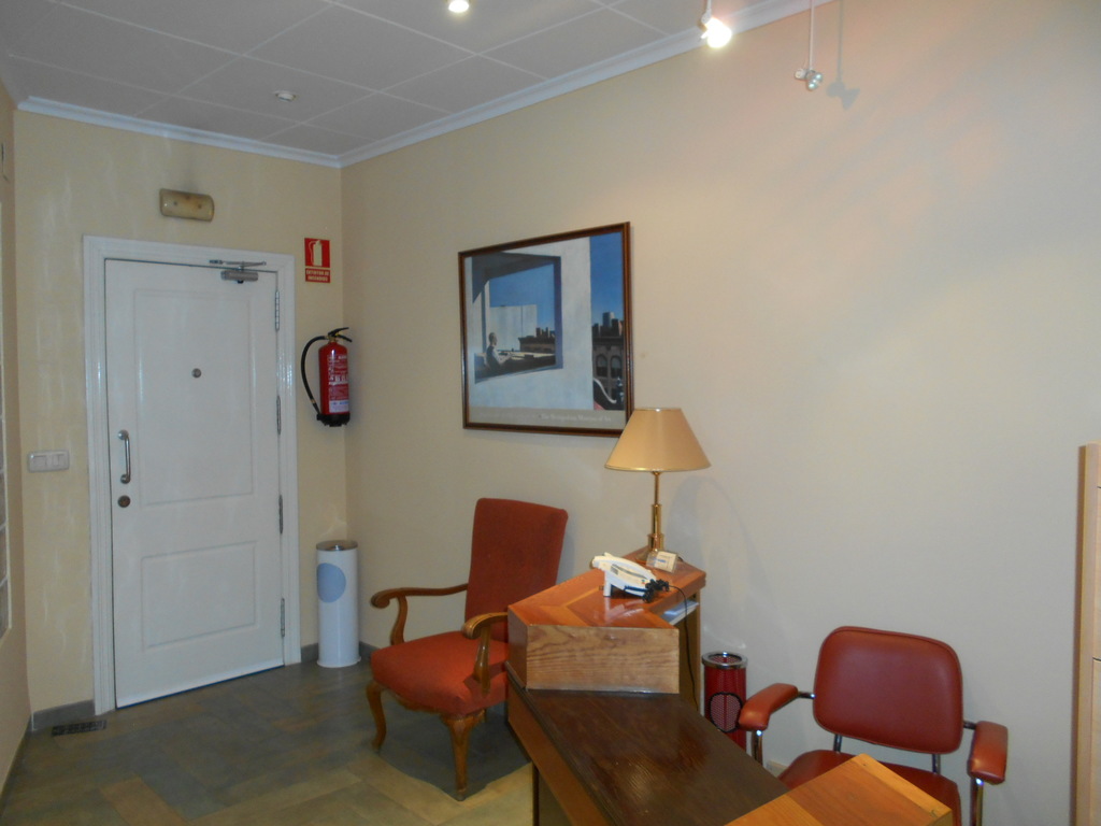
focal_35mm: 26
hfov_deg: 67.3
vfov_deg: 53.1
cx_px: 550
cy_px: 413
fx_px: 827
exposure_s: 1/25
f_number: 3.2
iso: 250
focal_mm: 4.6
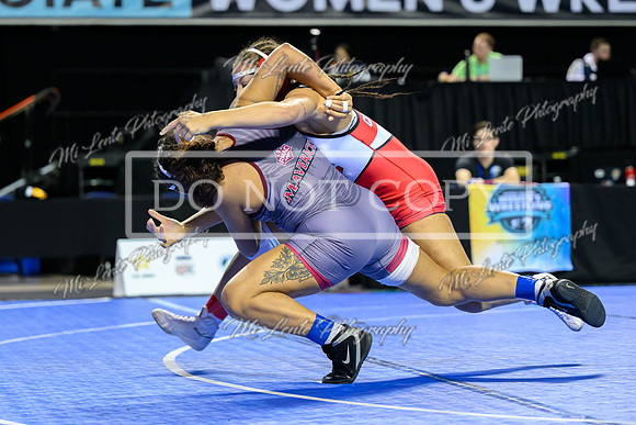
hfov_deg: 18.5
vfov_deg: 12.4
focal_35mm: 111
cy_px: 164
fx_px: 1953
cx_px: 301
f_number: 2.8
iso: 2500
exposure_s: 1/800
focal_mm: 90
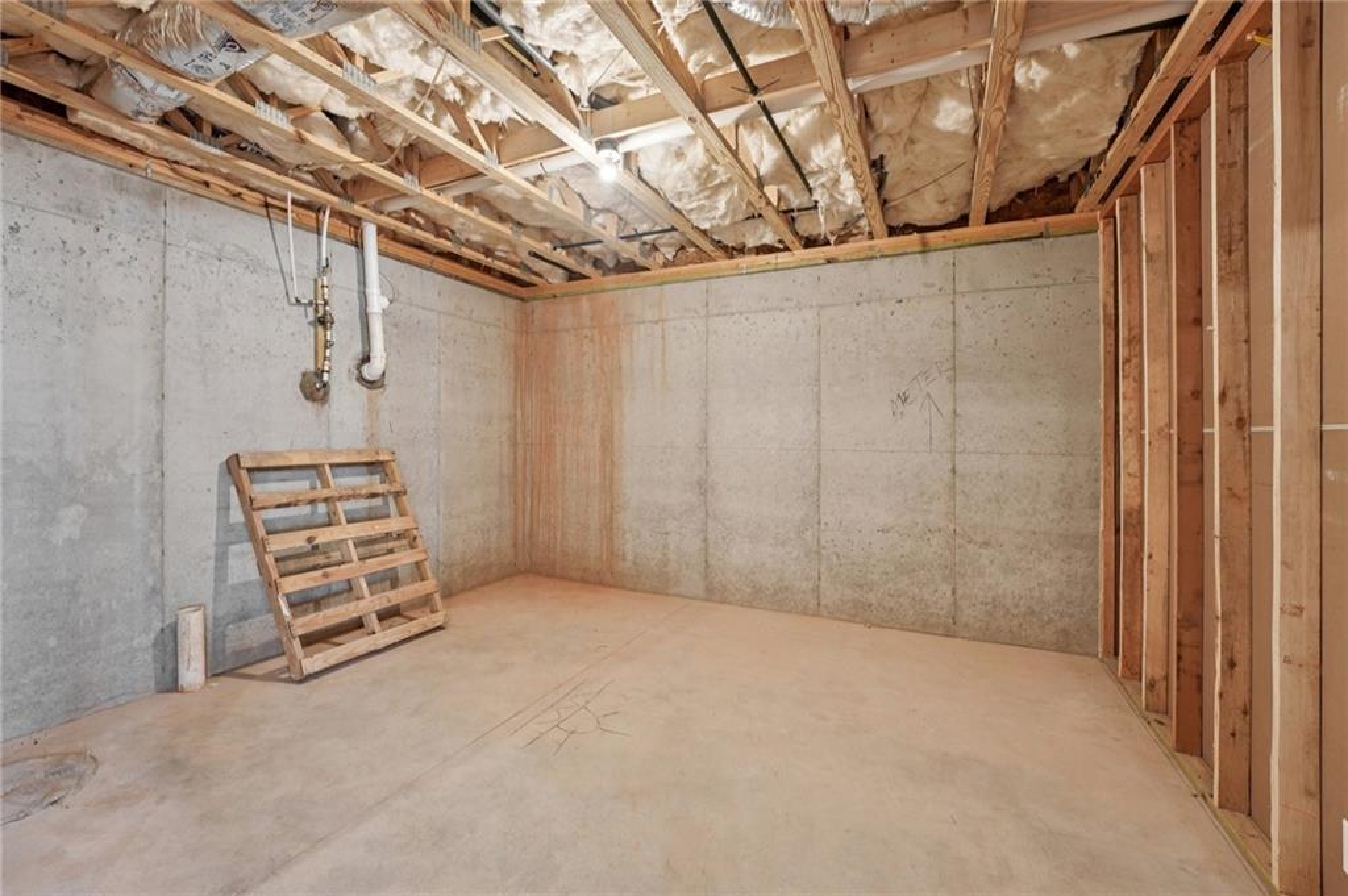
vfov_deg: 81.1
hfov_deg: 104.3
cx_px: 674
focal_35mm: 14
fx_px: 524
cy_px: 448
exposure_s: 1/2.5
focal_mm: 14
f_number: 8
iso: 320
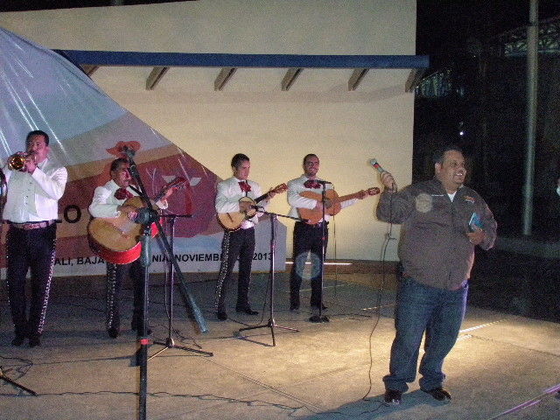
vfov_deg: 37.7
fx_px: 615
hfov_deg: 49.0
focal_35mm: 38
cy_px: 210
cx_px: 280
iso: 800
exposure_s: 1/30
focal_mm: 6.7
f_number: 3.5
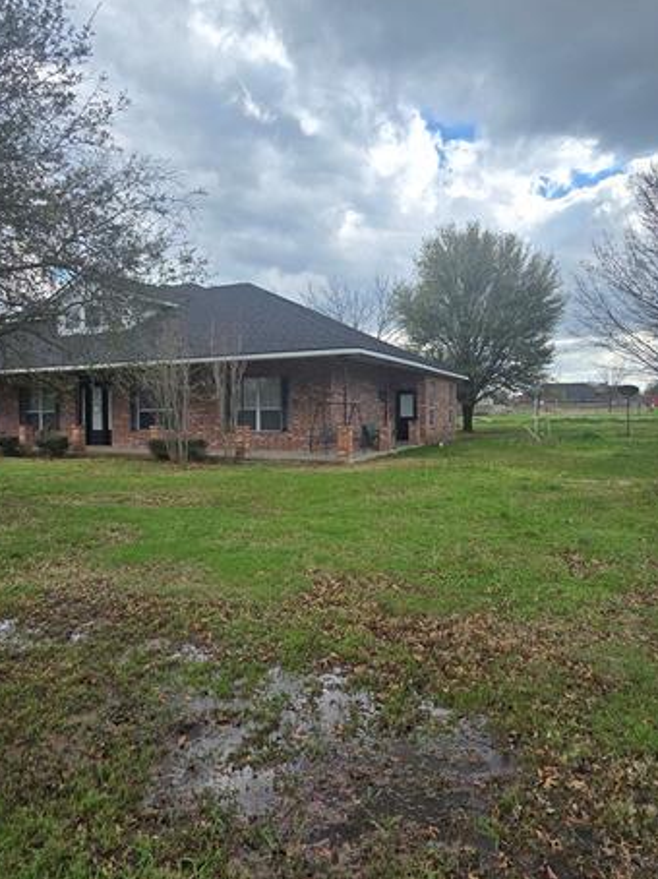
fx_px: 558
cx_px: 283
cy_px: 414
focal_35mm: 22
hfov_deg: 60.8
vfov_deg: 76.3
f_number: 2.2
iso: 50
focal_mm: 2.2
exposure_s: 1/1433
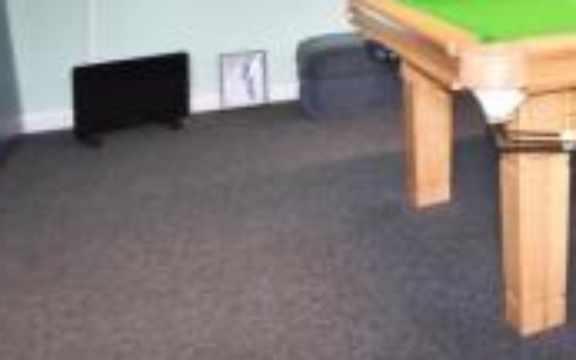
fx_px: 659
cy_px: -58
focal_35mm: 42
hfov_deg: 36.4
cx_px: 693
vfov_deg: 27.3
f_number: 3.5
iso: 800
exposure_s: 1/160
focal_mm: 10
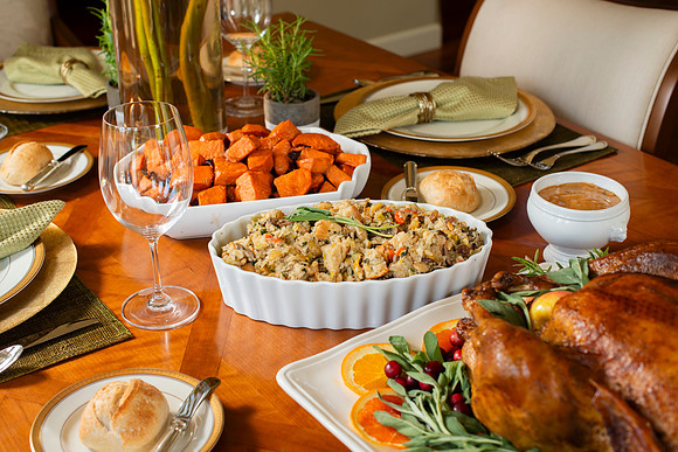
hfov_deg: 39.6
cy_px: 226
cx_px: 339
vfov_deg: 27.0
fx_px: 942
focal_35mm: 50
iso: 200
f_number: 5.6
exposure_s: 1/60
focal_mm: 50
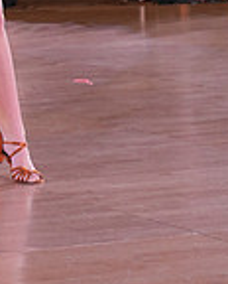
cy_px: -116
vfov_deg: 7.7
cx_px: -137
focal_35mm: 245
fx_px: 2058
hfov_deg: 6.2
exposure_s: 1/400
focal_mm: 65
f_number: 4
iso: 2000
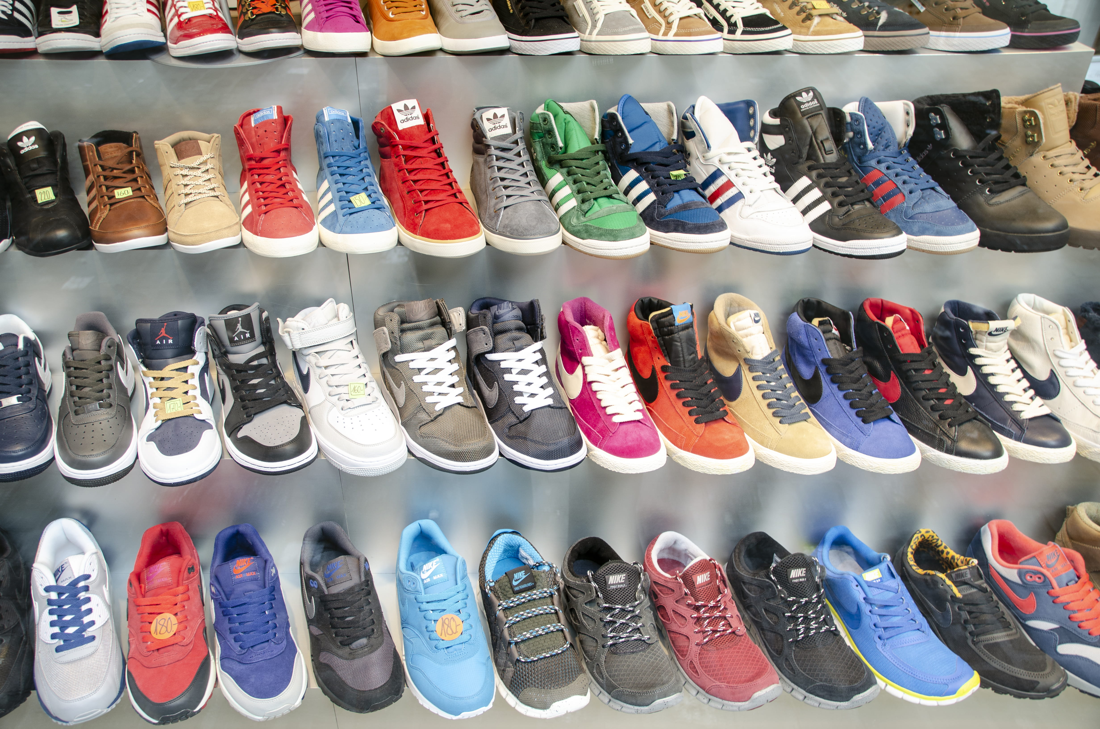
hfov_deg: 57.3
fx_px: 1006
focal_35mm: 33
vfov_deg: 39.8
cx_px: 550
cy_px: 364
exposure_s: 1/13
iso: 100
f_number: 3.8
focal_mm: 22
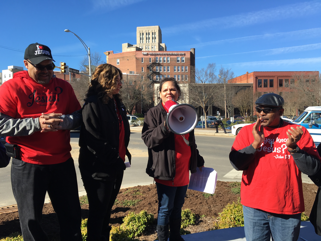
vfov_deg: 48.2
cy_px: 120
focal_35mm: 29
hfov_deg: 61.7
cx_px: 160
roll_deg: +1.2
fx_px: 269
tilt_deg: -1.0
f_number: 2.2
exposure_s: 1/818
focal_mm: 4.15
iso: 25
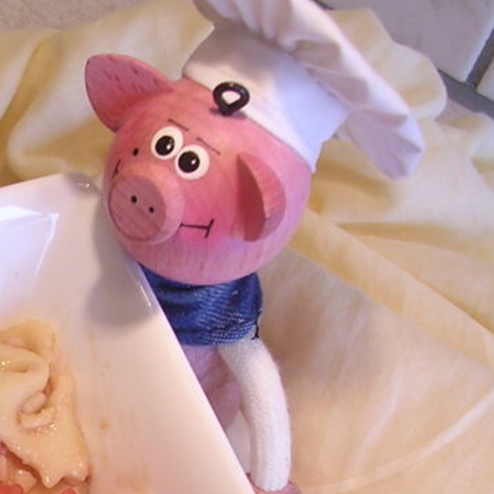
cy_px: 475
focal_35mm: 103
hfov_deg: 16.2
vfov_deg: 16.6
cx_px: -108
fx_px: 1663
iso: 100
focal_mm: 6.2
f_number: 2.9
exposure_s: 1/86.9
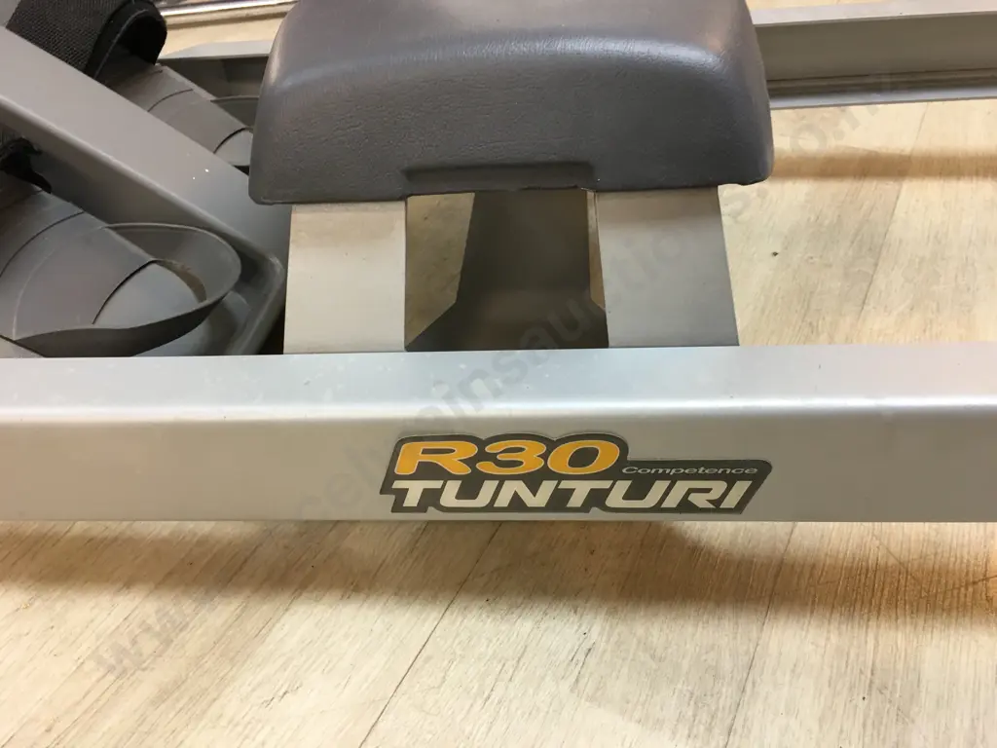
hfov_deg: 61.7
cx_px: 498
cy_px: 374
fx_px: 835
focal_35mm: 29
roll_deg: +1.6
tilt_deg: -37.7
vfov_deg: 48.2
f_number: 2.2
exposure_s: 1/17
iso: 64
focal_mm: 4.15
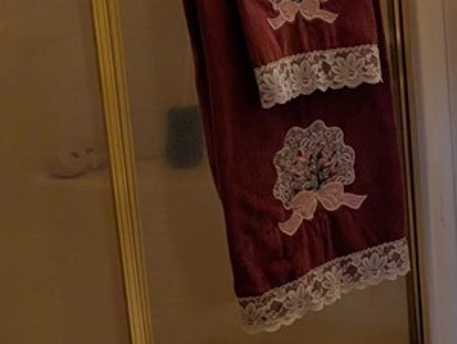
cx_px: 704
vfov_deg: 17.8
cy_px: 46
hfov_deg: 20.2
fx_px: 1084
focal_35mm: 82
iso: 25
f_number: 1.68
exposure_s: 1/40
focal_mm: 6.9
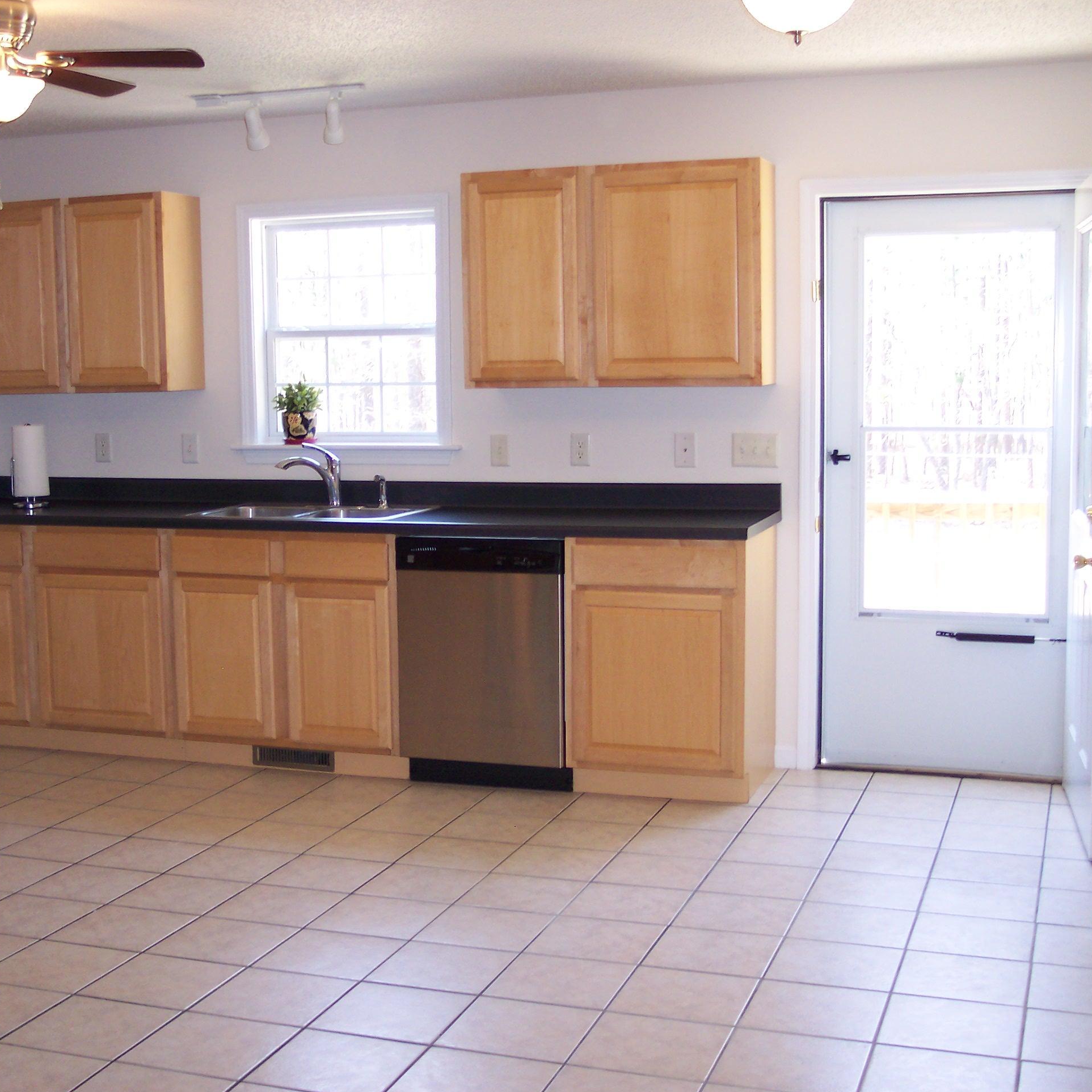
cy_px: 546
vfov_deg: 37.6
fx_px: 1606
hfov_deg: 37.5
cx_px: 470
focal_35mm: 45
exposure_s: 1/45
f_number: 2.8
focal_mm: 8
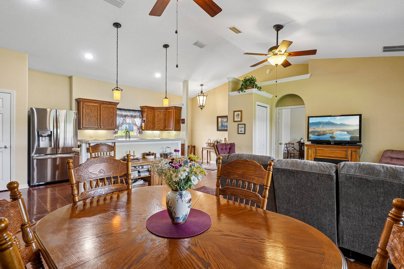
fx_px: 191
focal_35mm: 17
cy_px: 134
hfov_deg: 93.3
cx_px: 202
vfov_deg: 70.4
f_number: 9
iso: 400
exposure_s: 1/8
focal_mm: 17
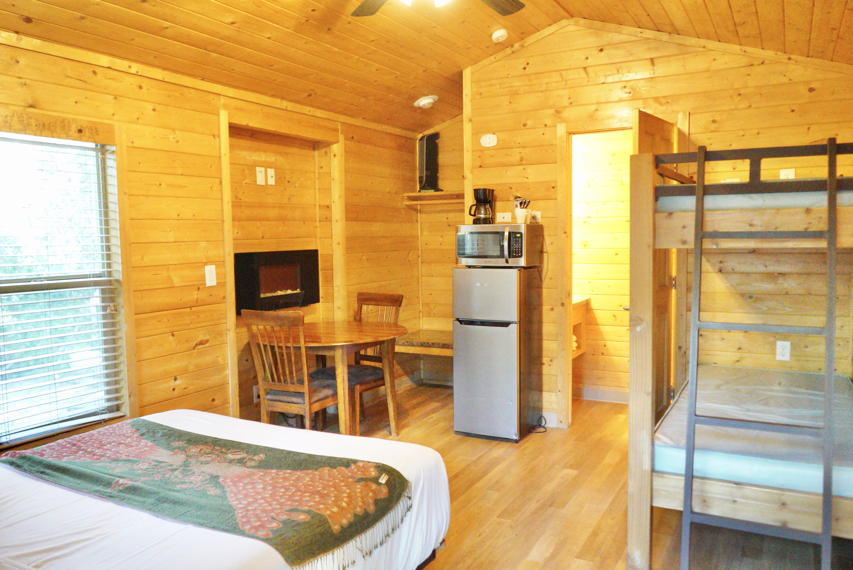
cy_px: 285
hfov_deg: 65.4
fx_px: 664
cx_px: 426
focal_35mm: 28
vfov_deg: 46.5
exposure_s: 1/125
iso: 20000
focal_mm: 28
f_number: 3.5
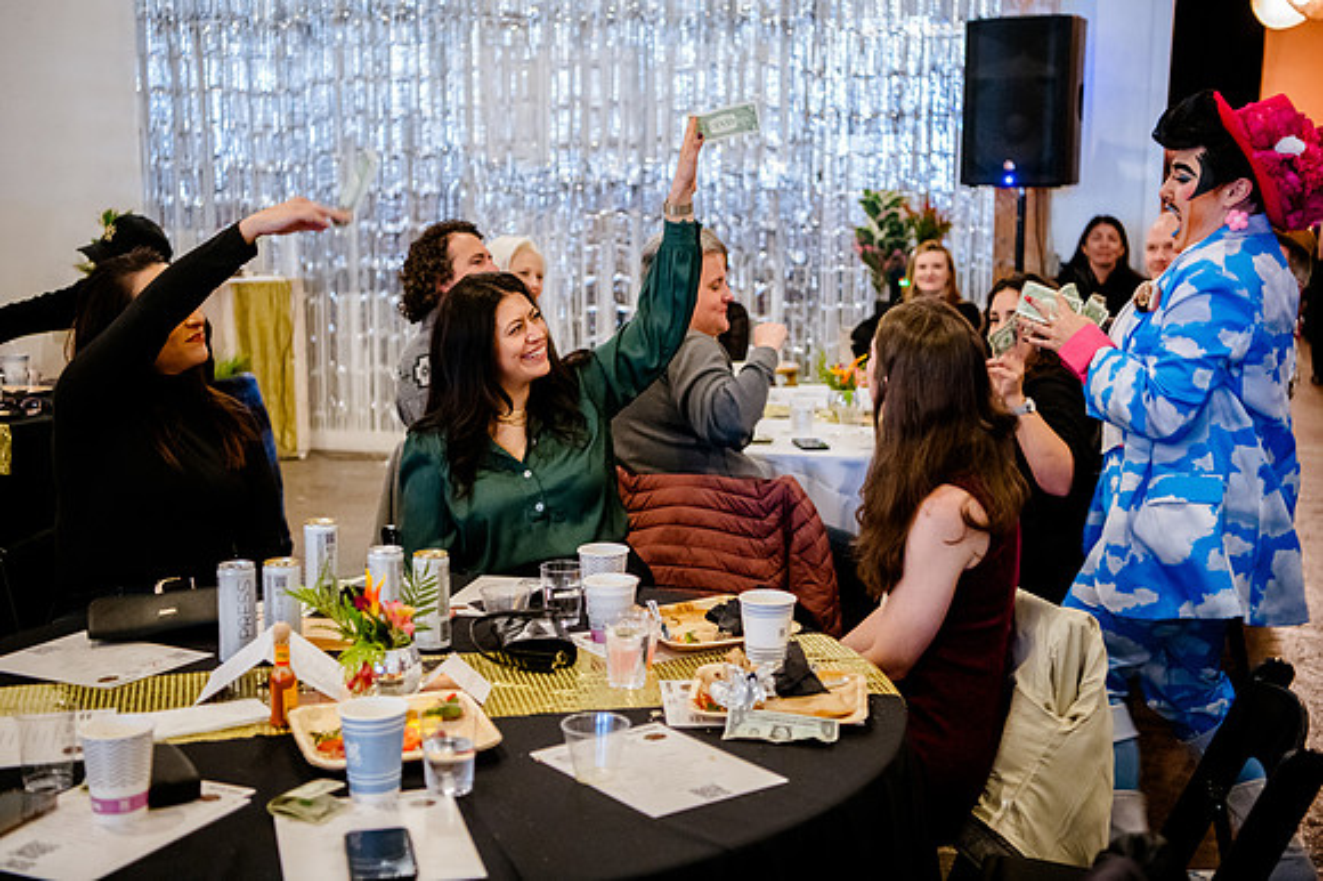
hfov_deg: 39.2
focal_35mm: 51
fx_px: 1859
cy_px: 440
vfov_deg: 26.6
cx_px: 657
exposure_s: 1/80
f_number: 2.8
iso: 6400
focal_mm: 50
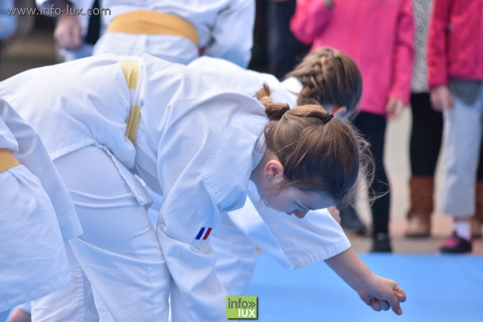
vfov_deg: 6.1
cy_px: 161
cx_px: 242
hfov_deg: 9.1
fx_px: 3019
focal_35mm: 225
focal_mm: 150
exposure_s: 1/500
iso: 100
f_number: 4
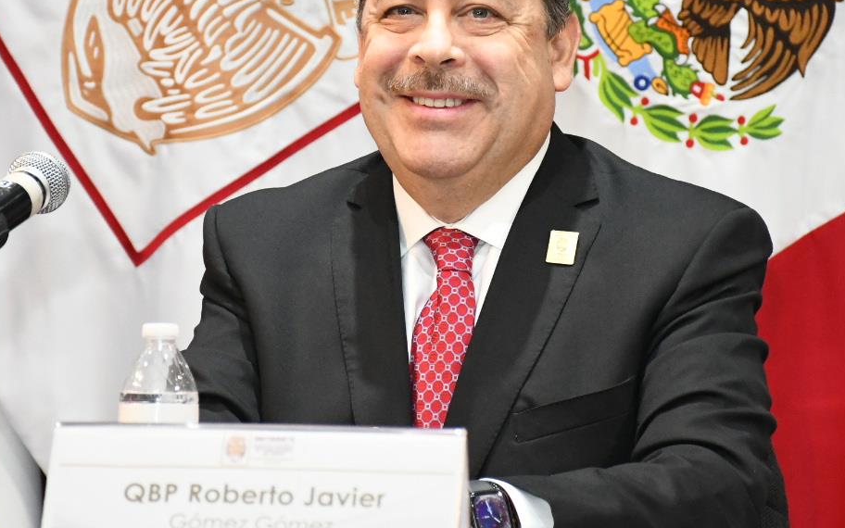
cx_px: 446
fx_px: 5918
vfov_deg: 5.1
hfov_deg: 8.2
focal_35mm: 257
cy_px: 139
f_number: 5.6
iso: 4000
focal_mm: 95
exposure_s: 1/125
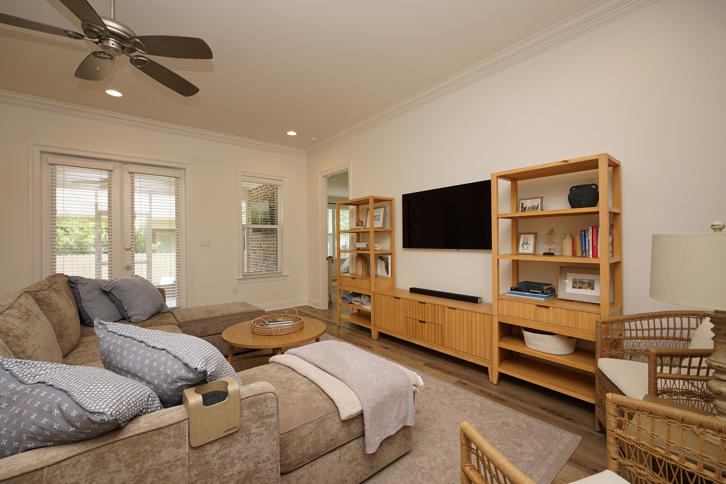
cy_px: 242
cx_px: 363
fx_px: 303
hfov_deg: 100.4
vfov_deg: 77.3
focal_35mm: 15
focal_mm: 10
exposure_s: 1/60
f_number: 4
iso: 160
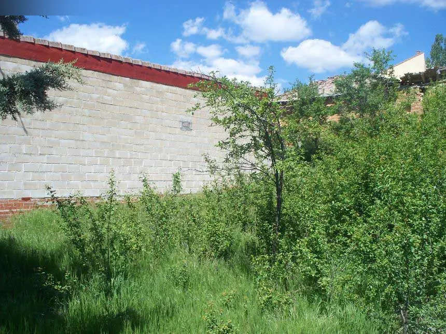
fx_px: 464
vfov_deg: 39.7
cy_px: 167
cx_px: 223
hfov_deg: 51.4
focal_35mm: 36
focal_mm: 7.54
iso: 80
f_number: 5
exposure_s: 1/320
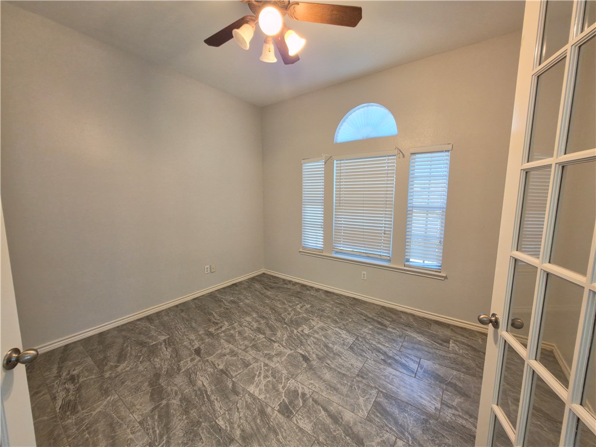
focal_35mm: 13
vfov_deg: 89.9
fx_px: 224
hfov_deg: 106.2
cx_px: 298
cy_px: 224
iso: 200
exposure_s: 1/60
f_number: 1.9
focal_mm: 2.2
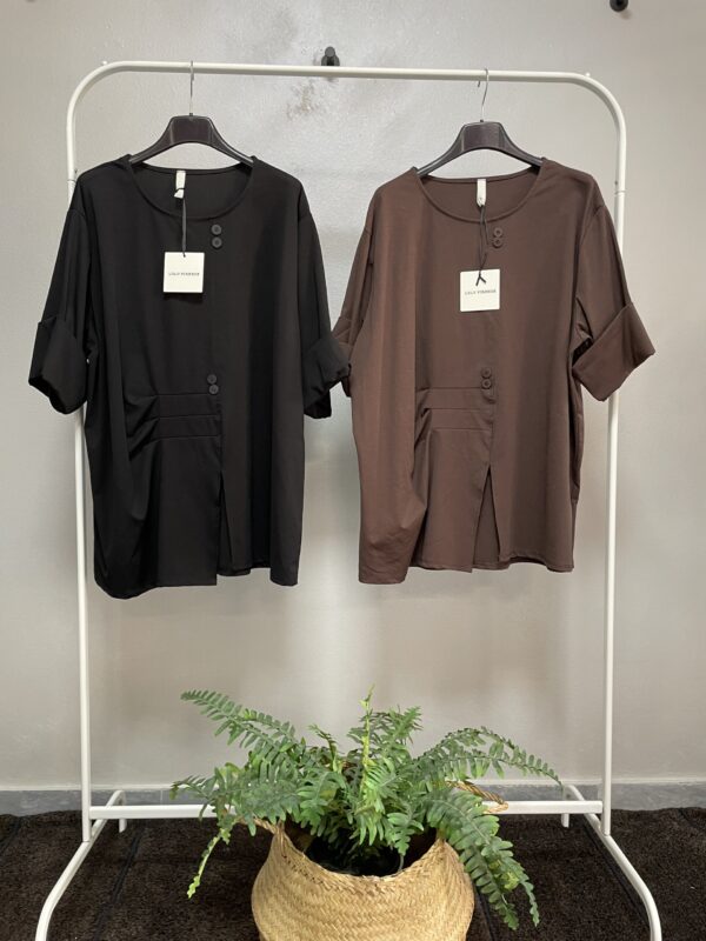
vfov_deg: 67.3
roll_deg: -1.4
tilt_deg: -2.6
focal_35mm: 26
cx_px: 353
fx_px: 707
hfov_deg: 53.1
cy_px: 470
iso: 160
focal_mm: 4.2
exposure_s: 1/50
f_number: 1.6
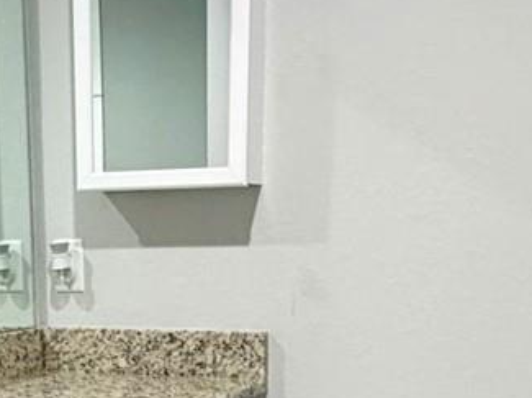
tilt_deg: -15.3
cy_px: 526
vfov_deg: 19.5
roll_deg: +1.9
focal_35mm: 69
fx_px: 1059
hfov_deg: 27.6
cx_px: 97
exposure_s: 1/60
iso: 250
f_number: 2.2
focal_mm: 2.22
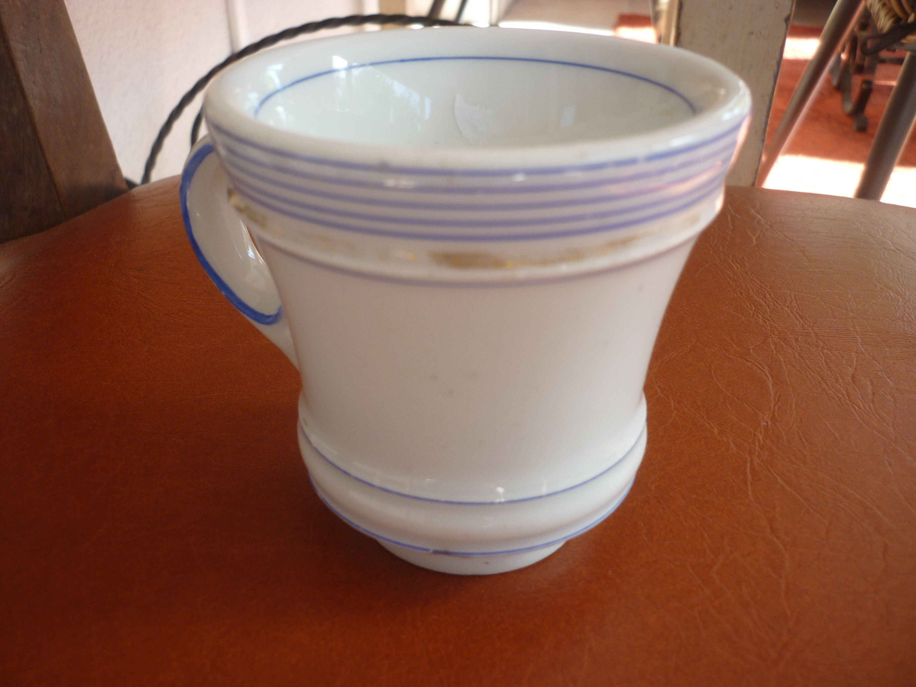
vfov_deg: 42.9
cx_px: 458
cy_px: 344
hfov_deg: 55.4
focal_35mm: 33
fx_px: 873
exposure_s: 1/60
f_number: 2.8
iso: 80
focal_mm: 5.5
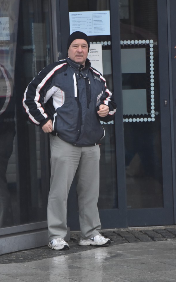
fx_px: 2632
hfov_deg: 3.8
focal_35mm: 343
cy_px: 141
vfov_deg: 6.1
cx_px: 80
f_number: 5.3
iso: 1250
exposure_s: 1/400
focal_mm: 200
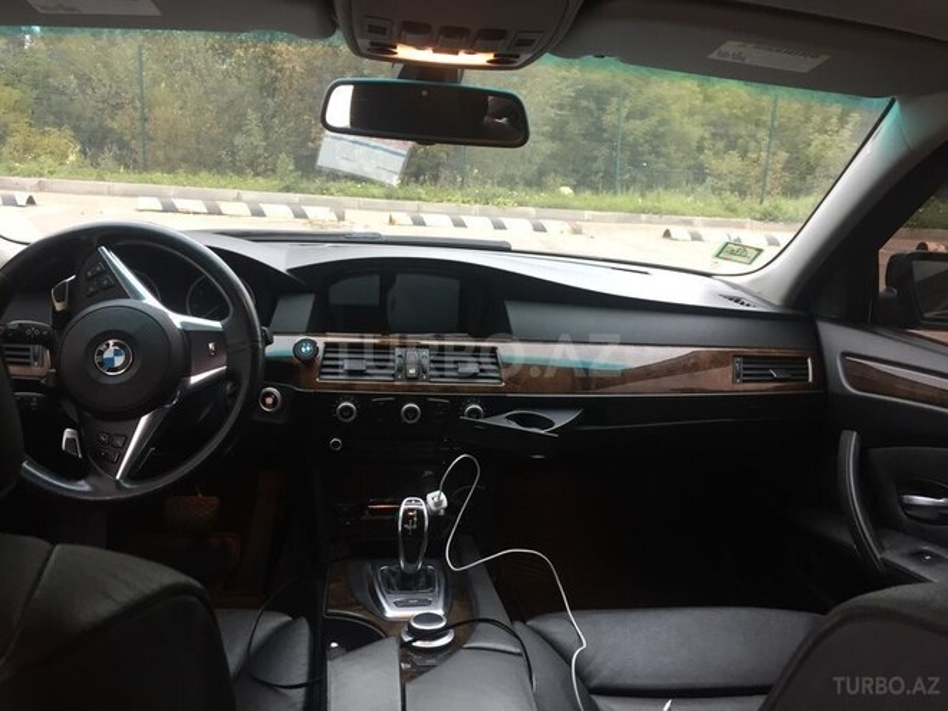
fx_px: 794
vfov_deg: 48.2
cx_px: 474
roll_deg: -5.3
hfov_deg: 61.7
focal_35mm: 29
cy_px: 356
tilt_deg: -12.0
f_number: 2.2
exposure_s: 1/33
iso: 80
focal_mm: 4.15
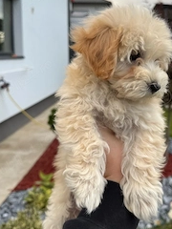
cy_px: 94
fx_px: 265
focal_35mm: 40
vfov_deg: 46.6
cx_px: 115
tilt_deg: -7.3
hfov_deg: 35.6
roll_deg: -1.0
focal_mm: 6.76
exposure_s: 1/333
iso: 80
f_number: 1.78
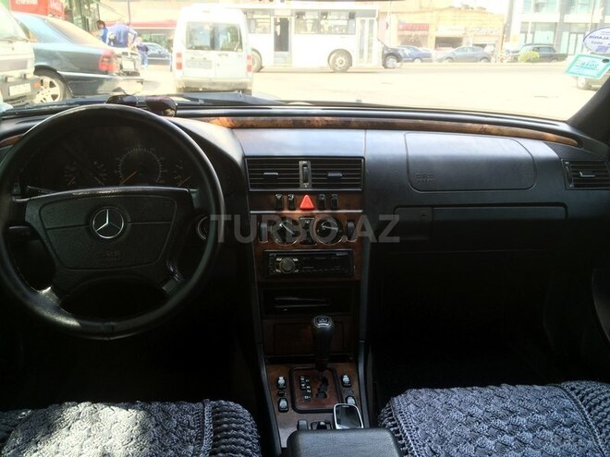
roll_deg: -0.2
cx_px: 305
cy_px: 228
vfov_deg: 48.2
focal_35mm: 29
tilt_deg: -17.8
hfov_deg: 61.7
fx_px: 511
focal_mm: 4.15
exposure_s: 1/100
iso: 32
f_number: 2.2
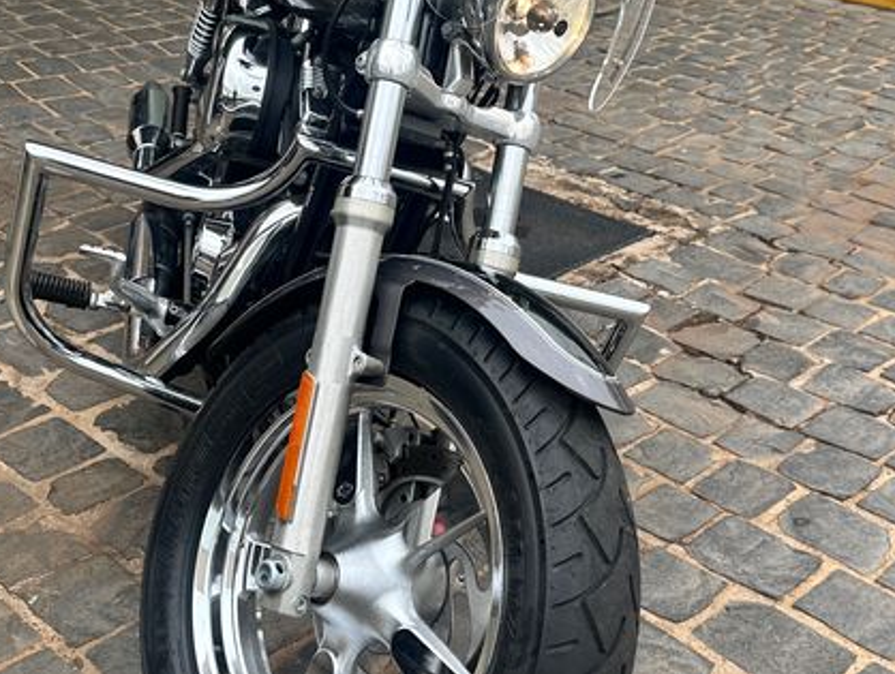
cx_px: 475
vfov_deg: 51.4
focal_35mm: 27
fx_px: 699
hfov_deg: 65.2
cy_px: 297
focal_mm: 6.86
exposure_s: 1/634
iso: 80
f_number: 1.78
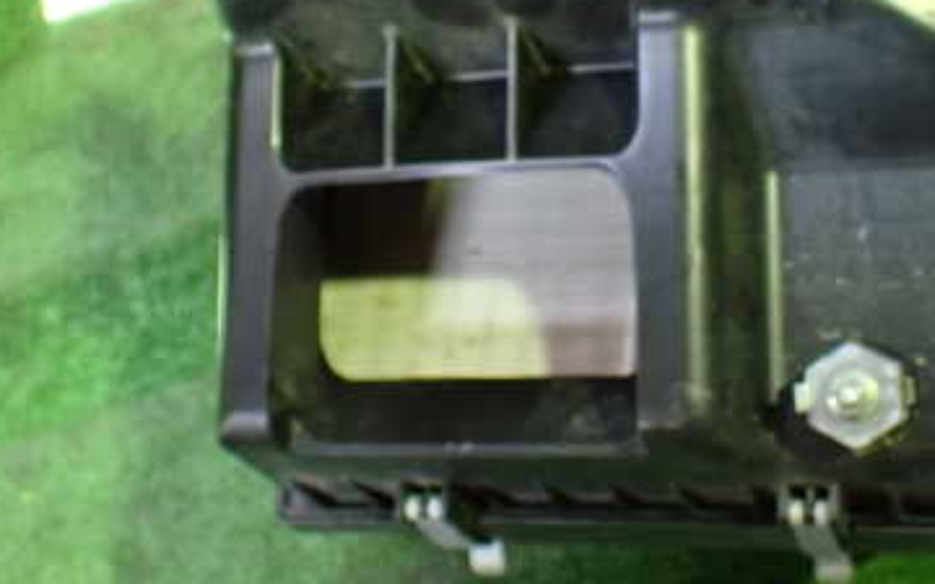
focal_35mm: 53
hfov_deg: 37.9
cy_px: 132
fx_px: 1351
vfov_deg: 24.1
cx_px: 597
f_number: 2.3
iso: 800
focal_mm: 5.4
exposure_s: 1/40
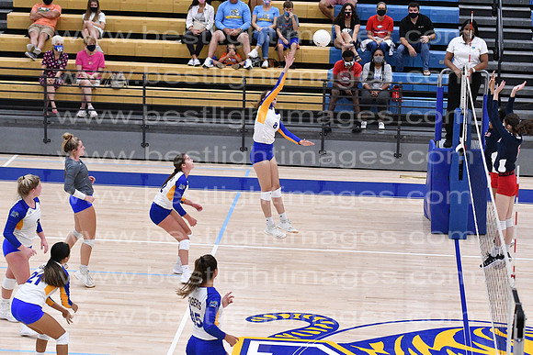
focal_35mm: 112
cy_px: 178
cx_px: 266
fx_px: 1666
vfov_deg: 12.2
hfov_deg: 18.2
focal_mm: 75
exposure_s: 1/1000
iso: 6400
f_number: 3.2
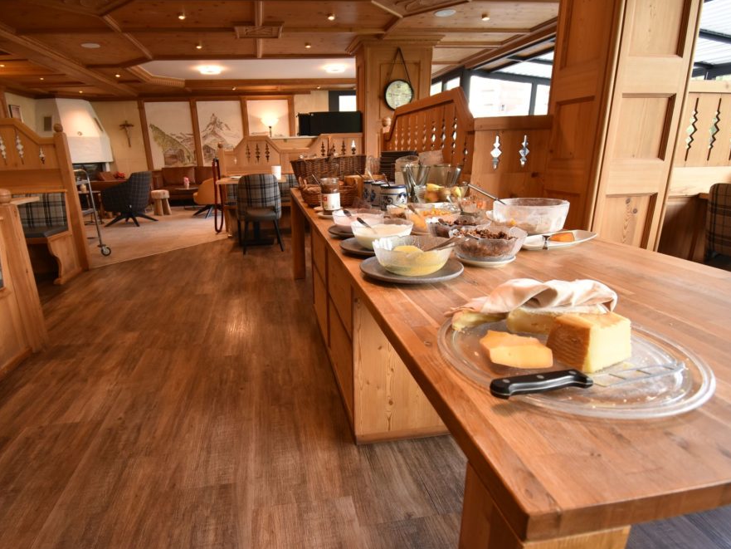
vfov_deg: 67.9
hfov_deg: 83.4
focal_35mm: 19
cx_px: 318
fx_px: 407
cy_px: 282
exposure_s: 1/30
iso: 500
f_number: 4.8
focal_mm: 11.5
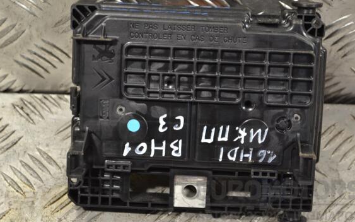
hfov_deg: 23.2
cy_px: 106
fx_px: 866
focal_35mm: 90
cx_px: 185
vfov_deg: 14.6
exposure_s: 1/40
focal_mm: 55
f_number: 5.6
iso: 400
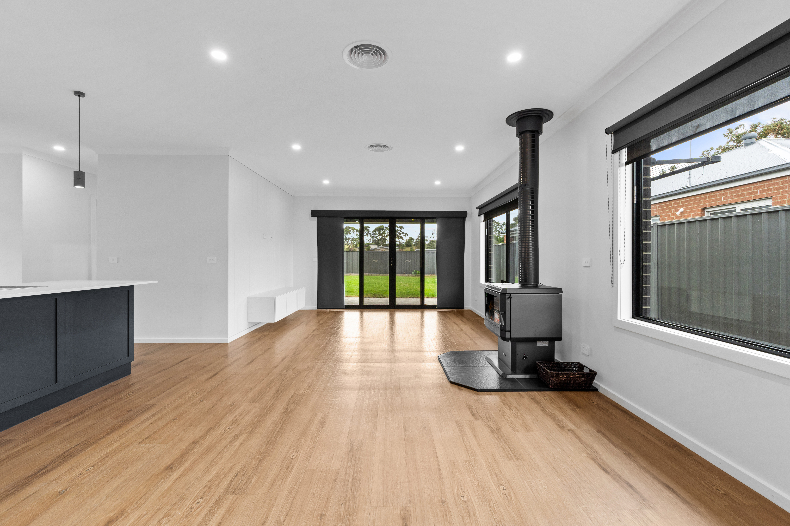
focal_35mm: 15
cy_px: 263
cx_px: 395
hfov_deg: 100.4
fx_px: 329
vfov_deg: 77.3
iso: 200
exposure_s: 1/4
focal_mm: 10
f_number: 8
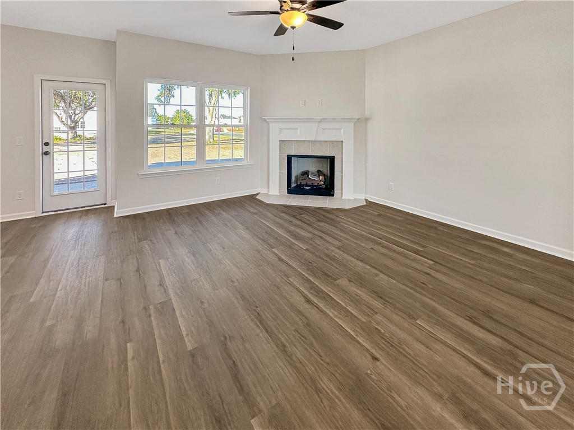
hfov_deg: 102.1
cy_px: 215
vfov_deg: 85.7
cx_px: 287
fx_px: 232
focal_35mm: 14
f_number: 2.2
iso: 125
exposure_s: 1/120
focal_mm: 2.22
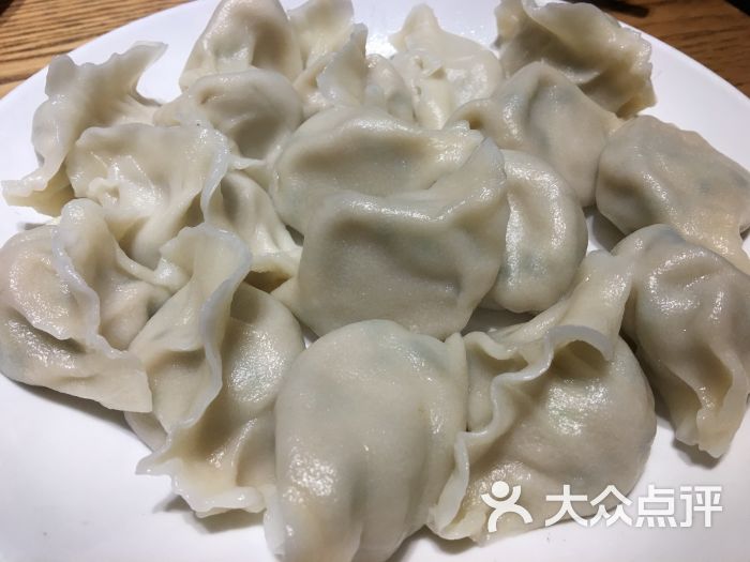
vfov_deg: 48.2
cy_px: 281
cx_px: 375
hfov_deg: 61.7
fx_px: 628
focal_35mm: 29
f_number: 2.2
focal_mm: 4.15
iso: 40
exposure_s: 1/33
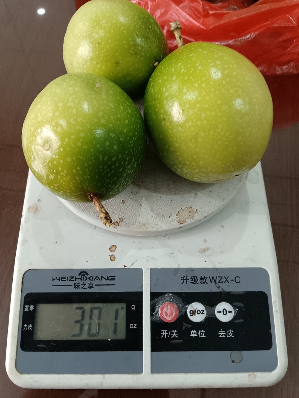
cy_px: 199
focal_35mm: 30
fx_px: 346
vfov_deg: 60.0
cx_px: 150
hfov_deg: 46.8
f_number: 1.8
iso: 1497
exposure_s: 1/25
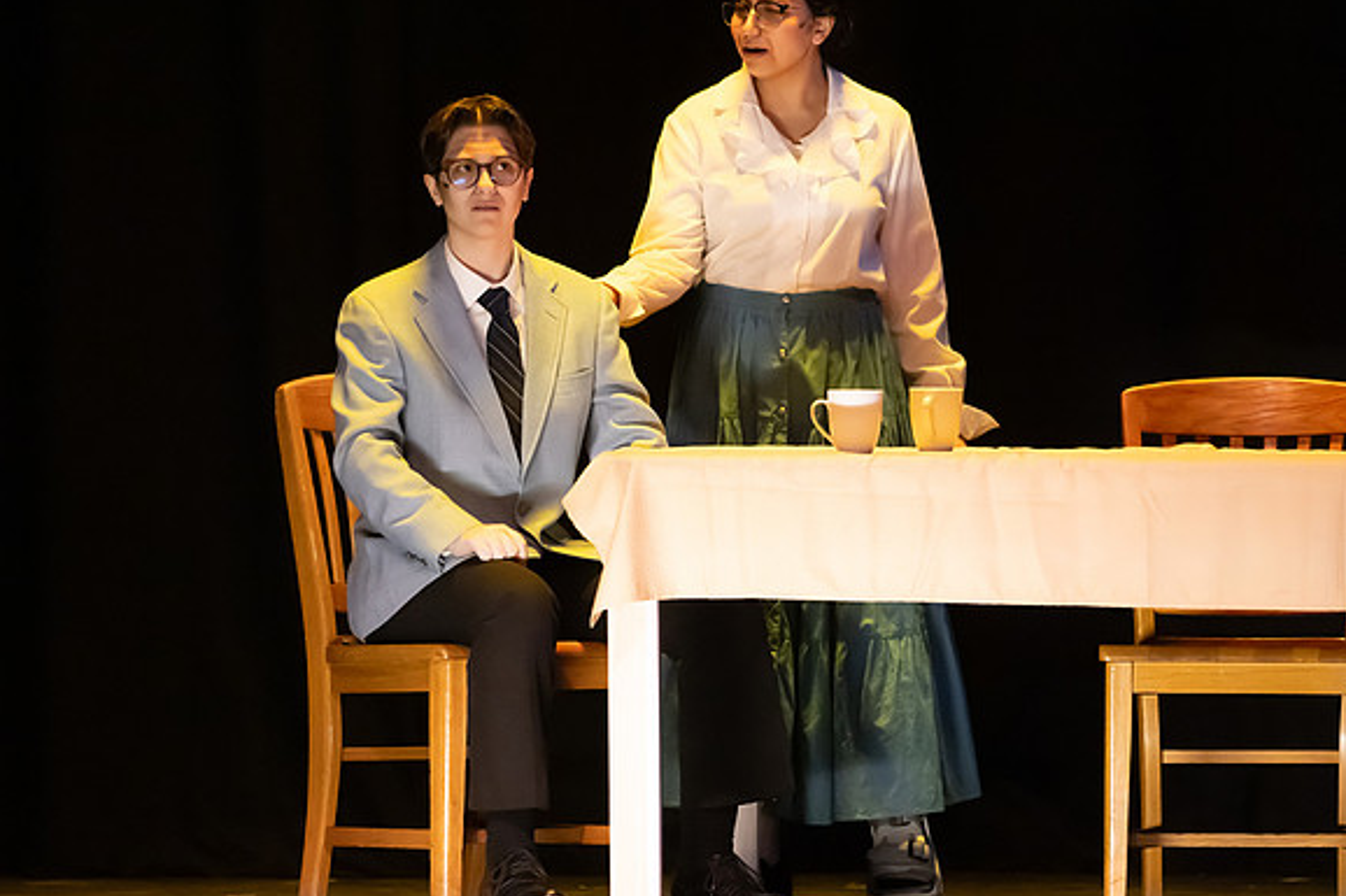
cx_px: 748
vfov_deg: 3.4
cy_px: 314
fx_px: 15324
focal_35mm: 410
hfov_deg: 5.0
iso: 14400
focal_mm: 300
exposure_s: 1/250
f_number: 2.8
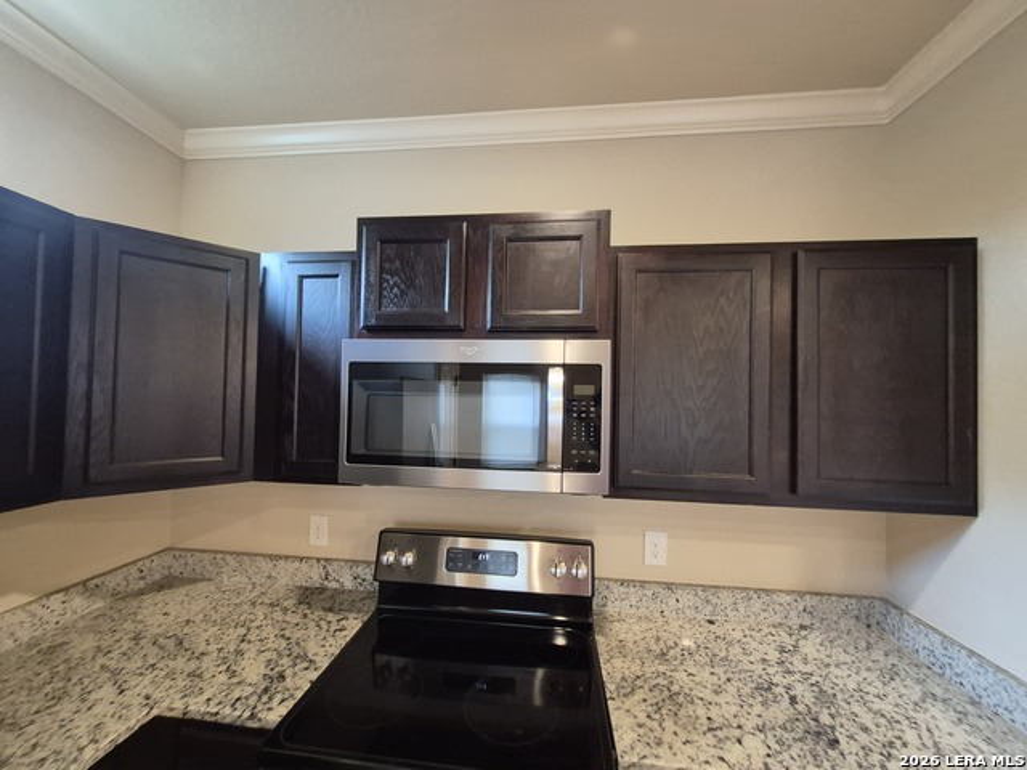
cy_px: 385
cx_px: 514
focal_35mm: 13
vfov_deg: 89.9
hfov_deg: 106.2
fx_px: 386
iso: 640
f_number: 2.2
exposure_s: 1/60
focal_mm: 1.74
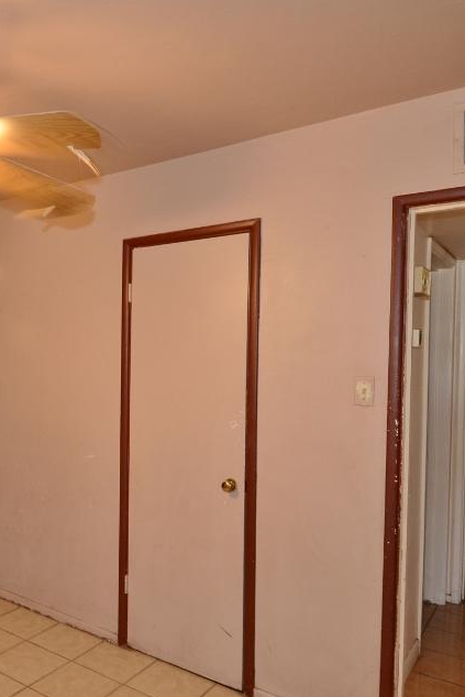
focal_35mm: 29
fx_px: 562
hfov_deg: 41.5
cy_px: 370
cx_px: 48
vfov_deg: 63.6
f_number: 5.6
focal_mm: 12
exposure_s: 1/15
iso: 400
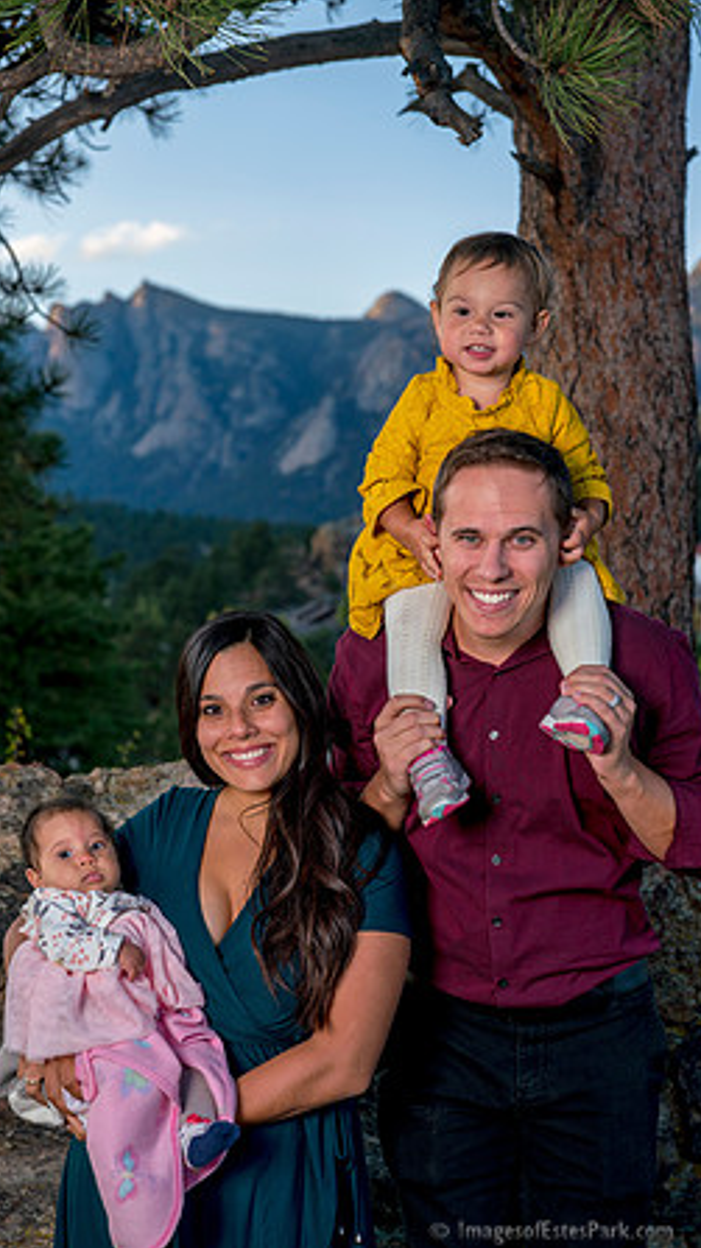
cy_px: 623
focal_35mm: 58
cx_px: 352
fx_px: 1919
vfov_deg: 36.0
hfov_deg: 20.7
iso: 160
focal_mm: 55
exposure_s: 1/200
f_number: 5
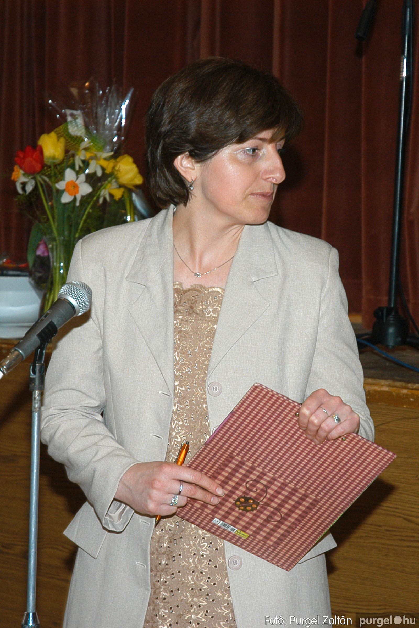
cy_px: 314
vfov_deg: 24.2
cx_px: 210
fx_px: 1466
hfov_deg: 16.3
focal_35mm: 84
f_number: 4.5
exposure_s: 1/100
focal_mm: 56
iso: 250
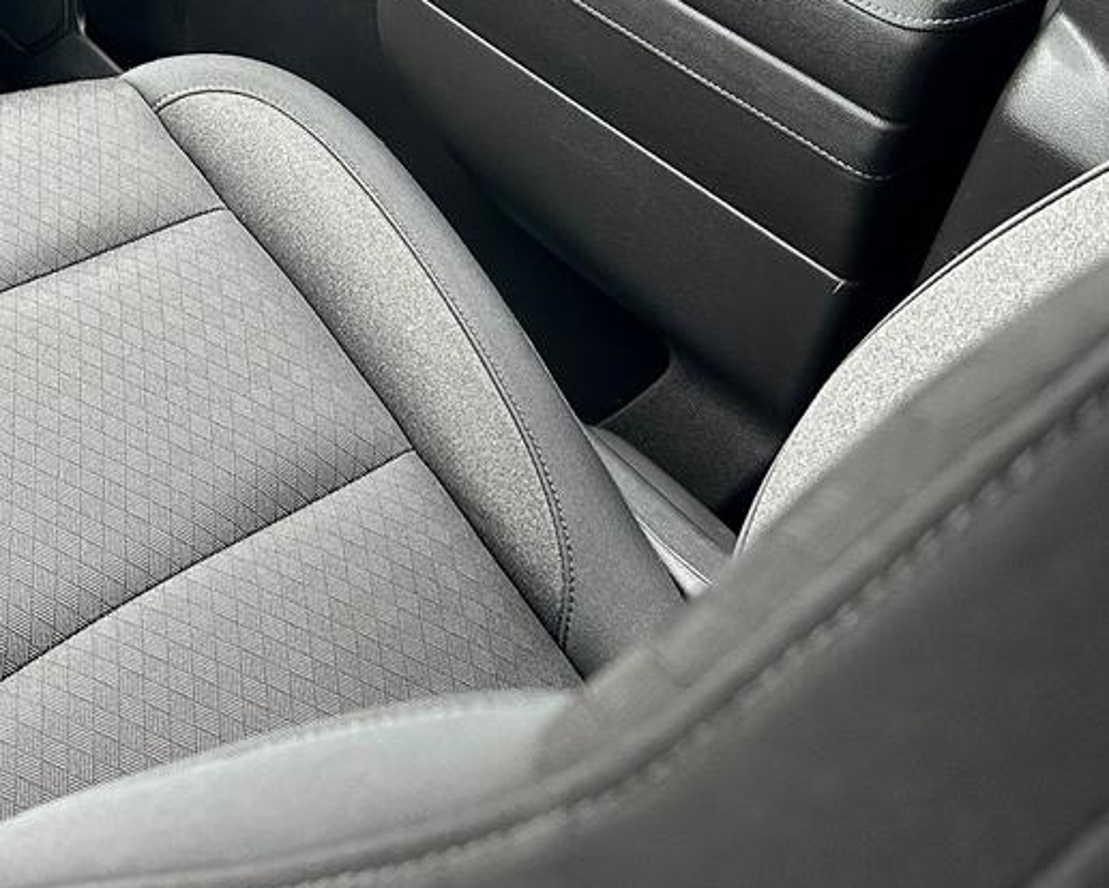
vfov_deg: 24.5
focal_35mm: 58
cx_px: 206
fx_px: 1904
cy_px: -82
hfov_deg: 31.5
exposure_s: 1/96
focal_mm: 6.86
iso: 250
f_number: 1.78
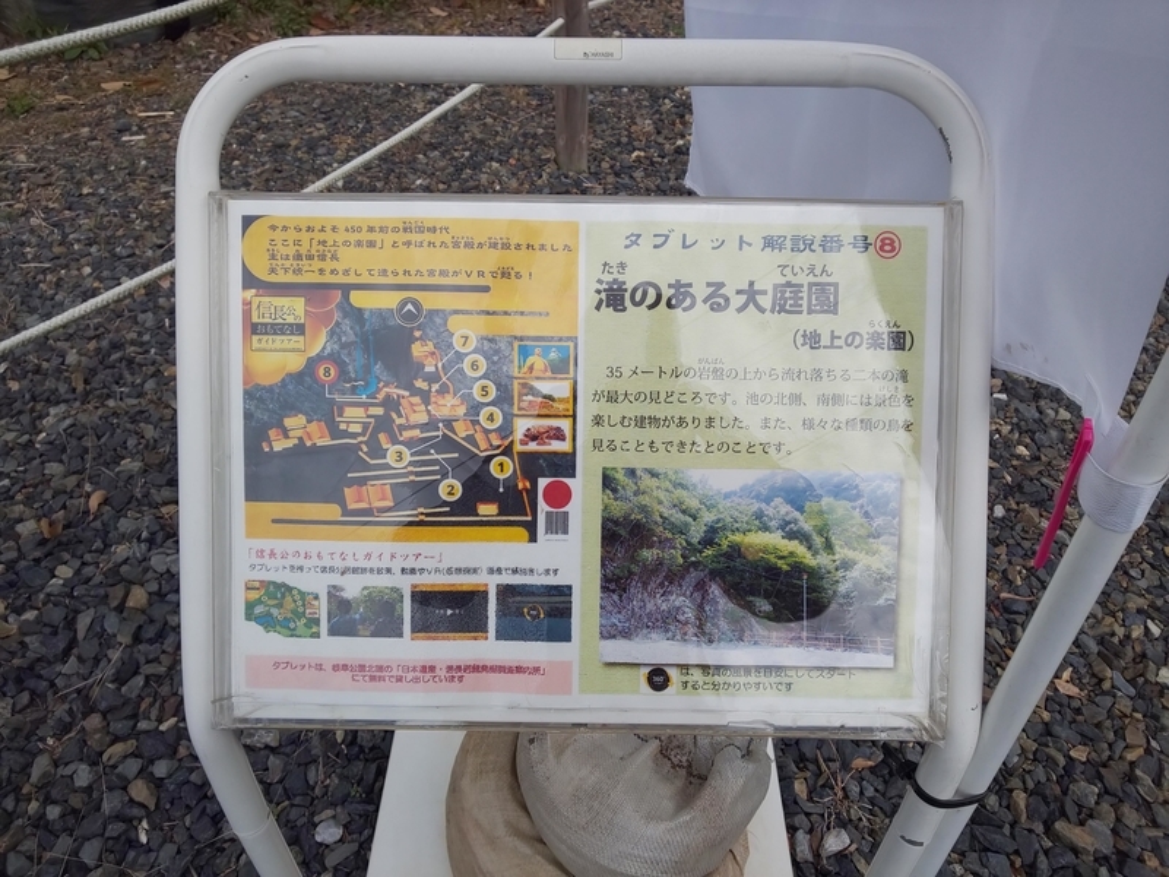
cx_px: 584
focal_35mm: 20
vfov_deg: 66.0
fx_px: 675
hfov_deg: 81.7
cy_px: 438
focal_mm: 3.45
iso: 28
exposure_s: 1/831
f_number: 1.94
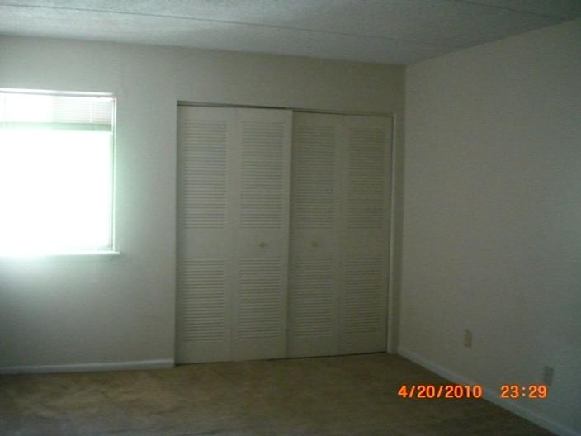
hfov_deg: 49.0
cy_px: 218
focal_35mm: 38
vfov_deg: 37.7
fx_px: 638
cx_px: 290
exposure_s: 1/100
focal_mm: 6.3
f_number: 3.1
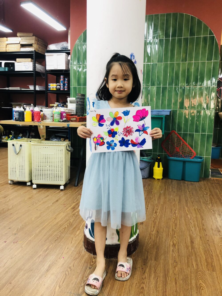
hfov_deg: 49.8
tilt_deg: -8.5
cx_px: 111
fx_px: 239
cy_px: 148
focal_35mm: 28
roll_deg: -0.9
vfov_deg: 63.4
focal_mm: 4
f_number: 1.8
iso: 32
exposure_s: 1/50
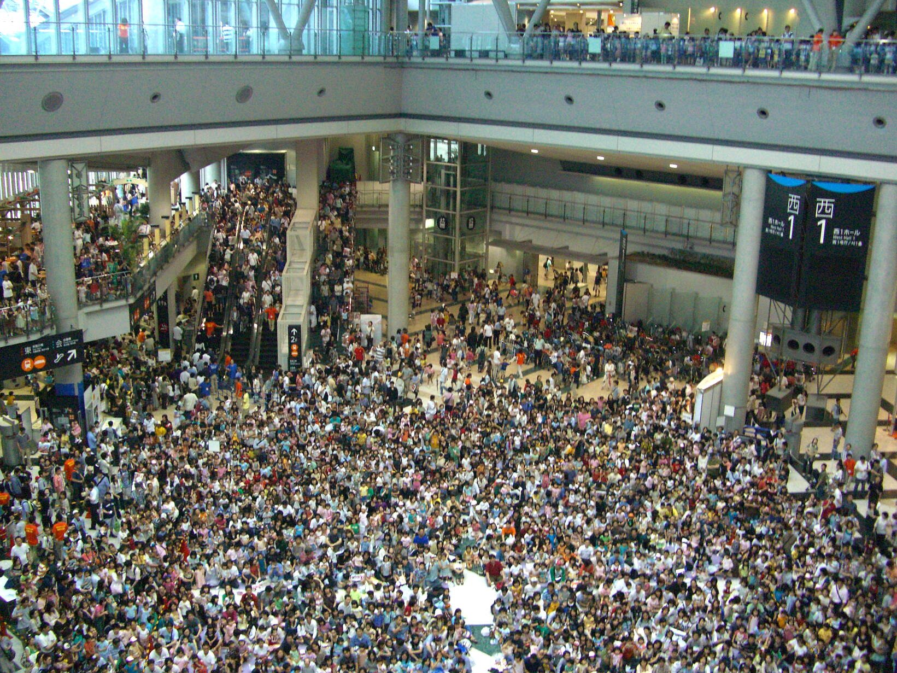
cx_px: 448
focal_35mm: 38
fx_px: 985
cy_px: 336
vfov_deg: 37.7
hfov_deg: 49.0
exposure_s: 1/60
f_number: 2.8
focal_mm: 7.9
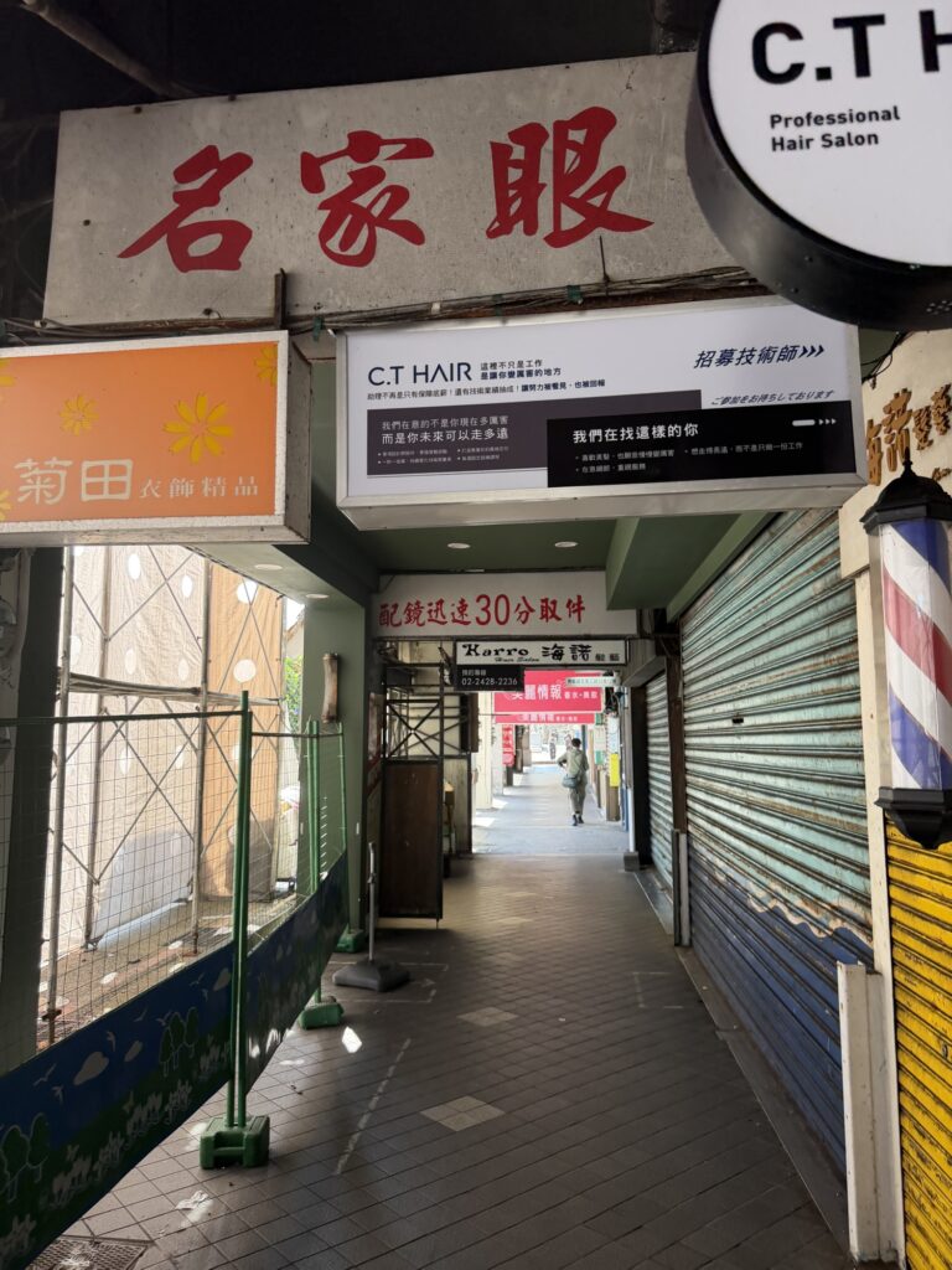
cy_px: 635
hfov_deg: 56.8
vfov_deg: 71.6
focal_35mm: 24
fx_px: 880
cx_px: 476
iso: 160
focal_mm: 6.76
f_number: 1.78
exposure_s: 1/222
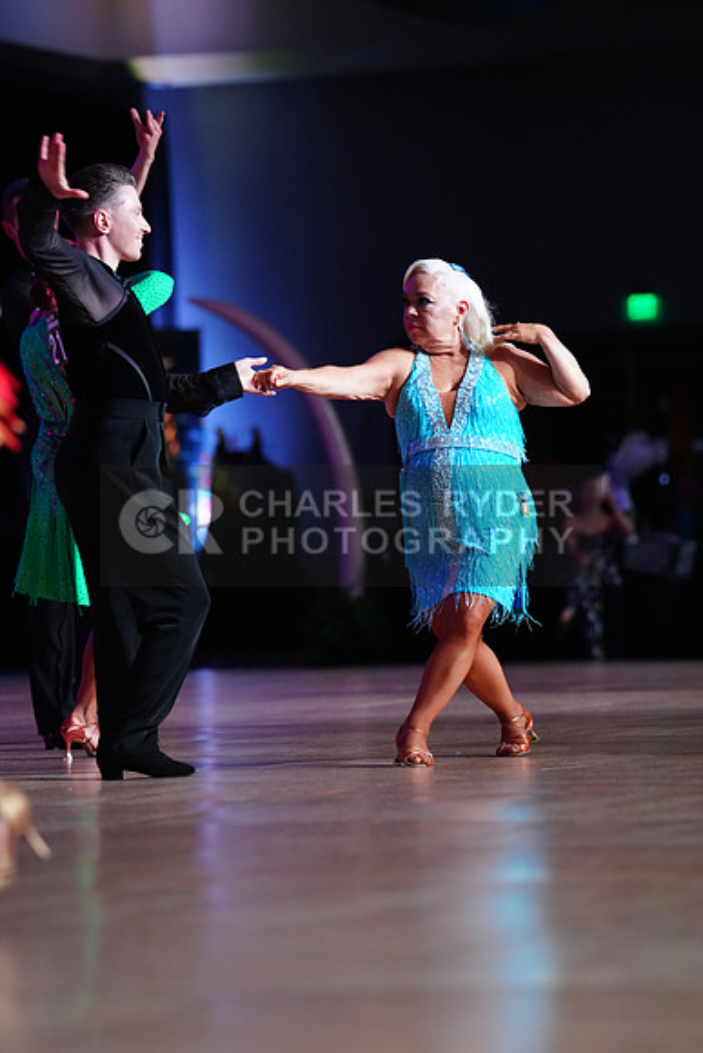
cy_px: 526
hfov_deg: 6.9
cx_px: 352
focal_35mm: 200
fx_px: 5854
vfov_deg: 10.3
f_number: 4
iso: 3200
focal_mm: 200
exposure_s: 1/320
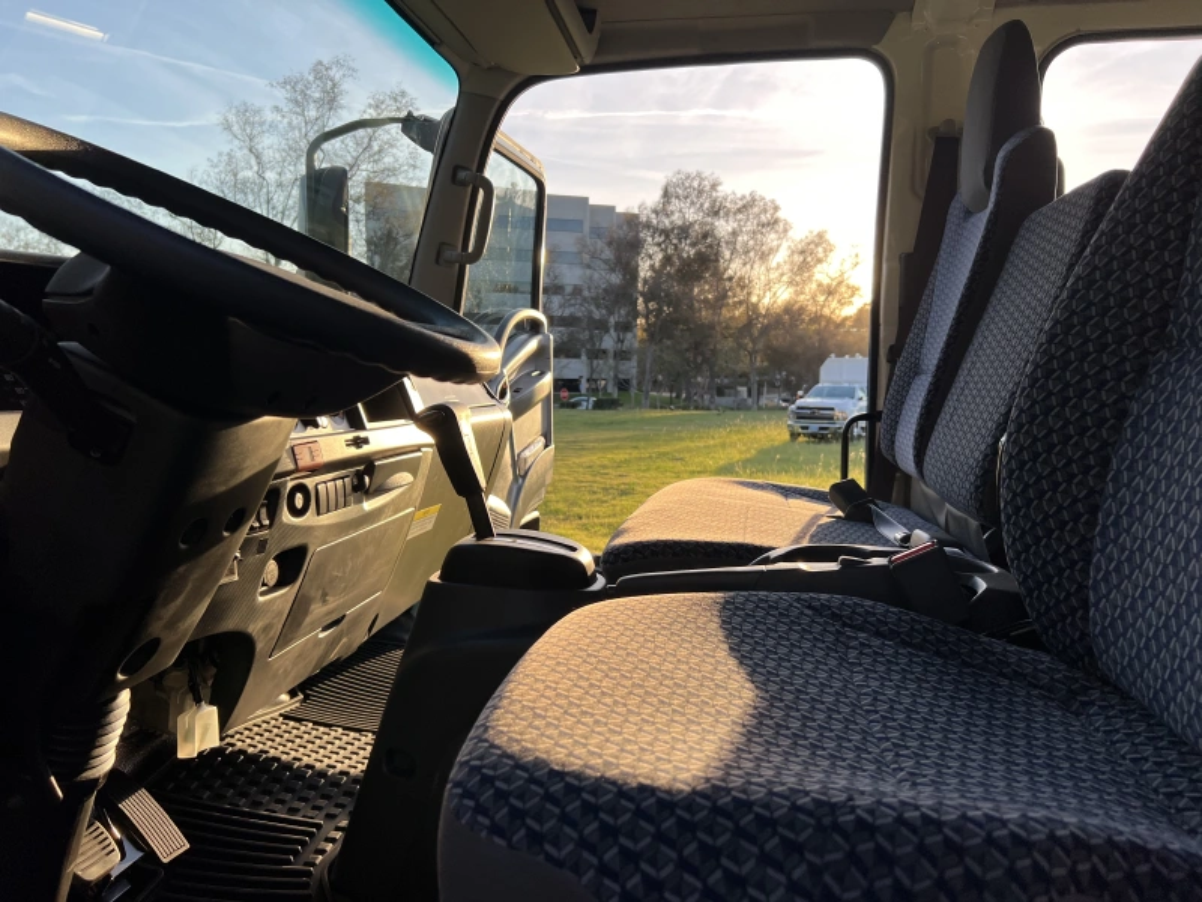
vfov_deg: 53.1
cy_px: 451
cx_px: 601
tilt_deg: -5.7
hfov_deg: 67.3
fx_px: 903
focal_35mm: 26
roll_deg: -0.2
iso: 50
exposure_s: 1/601
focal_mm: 5.7
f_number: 1.5
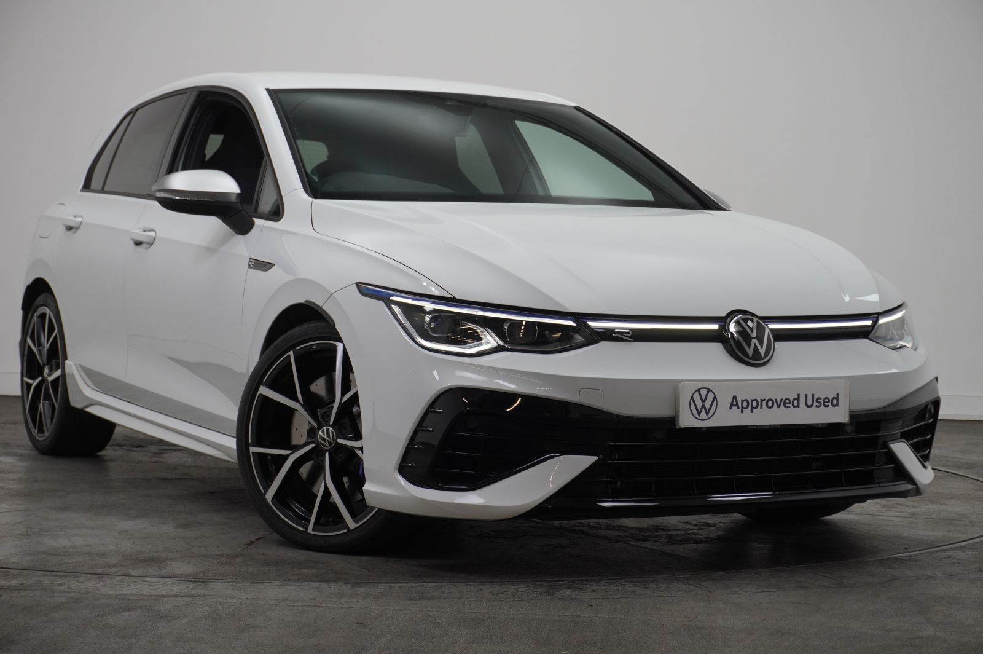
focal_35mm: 70
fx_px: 1923
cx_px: 492
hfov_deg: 28.7
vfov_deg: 19.3
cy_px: 327
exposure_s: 1/90
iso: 640
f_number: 5.6
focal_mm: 47
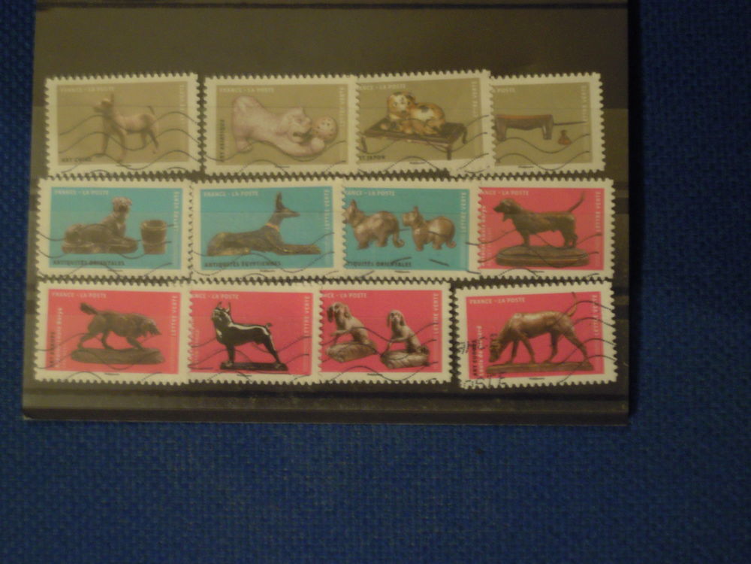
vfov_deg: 23.3
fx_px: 1367
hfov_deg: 30.7
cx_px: 376
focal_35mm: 63
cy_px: 282
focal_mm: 11.2
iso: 400
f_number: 4
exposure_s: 1/13
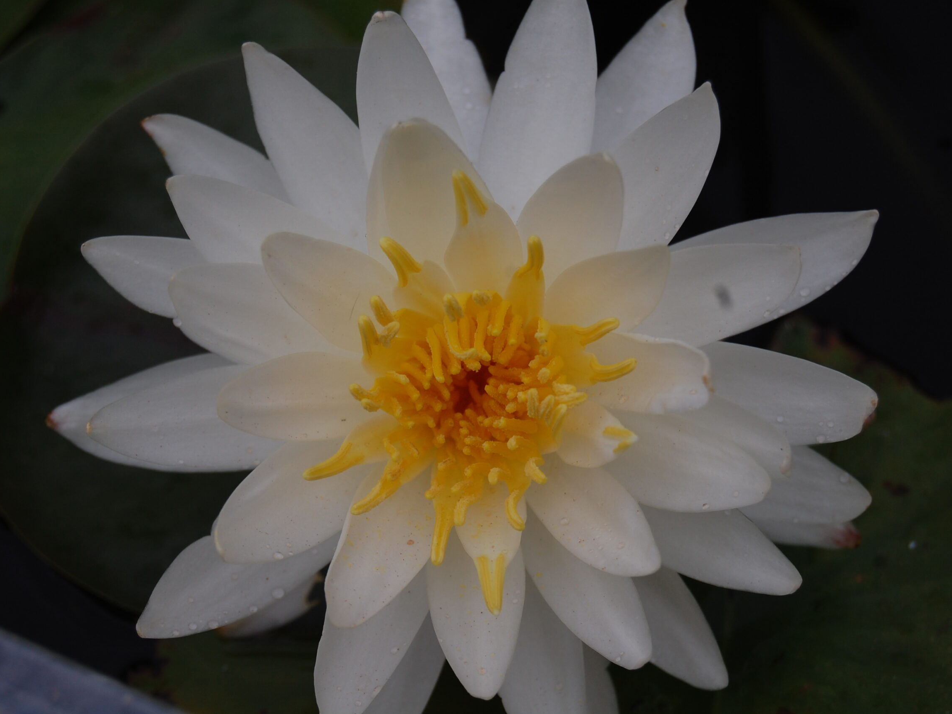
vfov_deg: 16.5
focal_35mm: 90
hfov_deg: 21.9
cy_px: 357
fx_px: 2462
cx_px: 500
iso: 200
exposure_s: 1/200
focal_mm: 55
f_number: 7.1
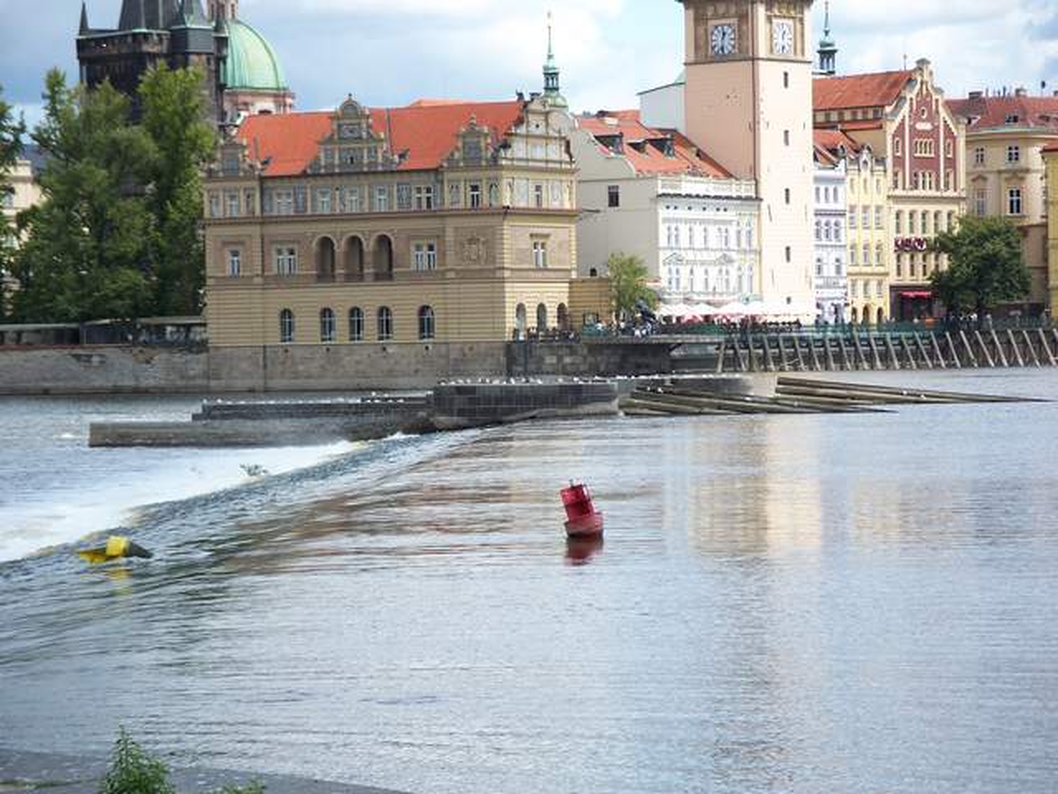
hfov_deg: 14.8
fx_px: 4065
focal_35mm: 133
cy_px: 397
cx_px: 529
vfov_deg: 11.1
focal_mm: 28
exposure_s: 1/400
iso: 64
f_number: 4
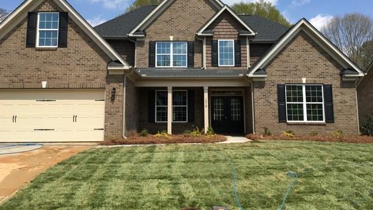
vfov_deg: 36.5
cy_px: 80
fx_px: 316
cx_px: 186
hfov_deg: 61.0
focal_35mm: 32
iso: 25
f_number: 2.2
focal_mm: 4.15
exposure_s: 1/1876
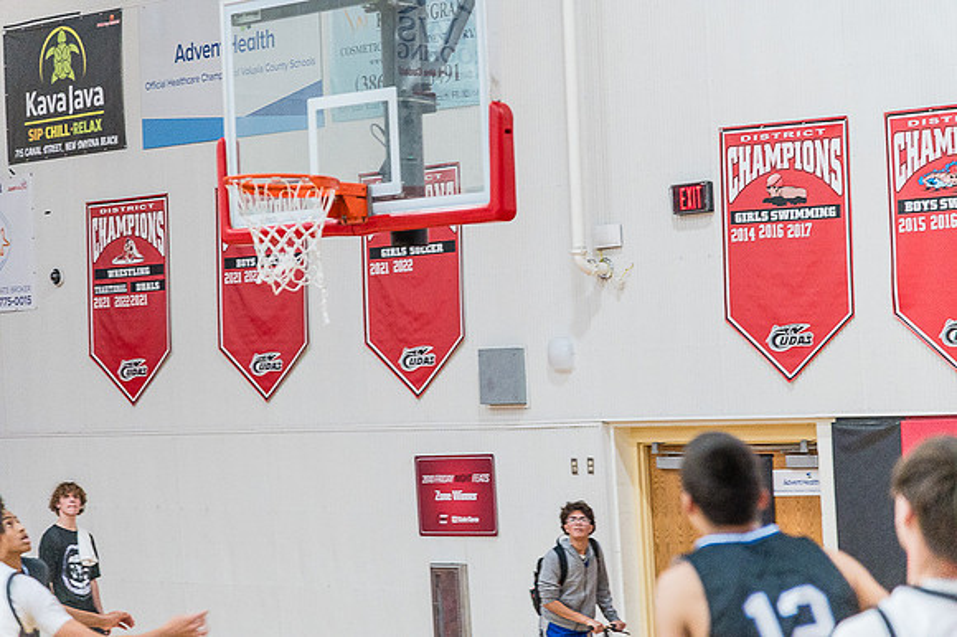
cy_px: 318
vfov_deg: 11.4
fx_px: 3188
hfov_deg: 17.1
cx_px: 478
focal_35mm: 120
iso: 5000
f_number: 4
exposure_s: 1/320
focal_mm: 120
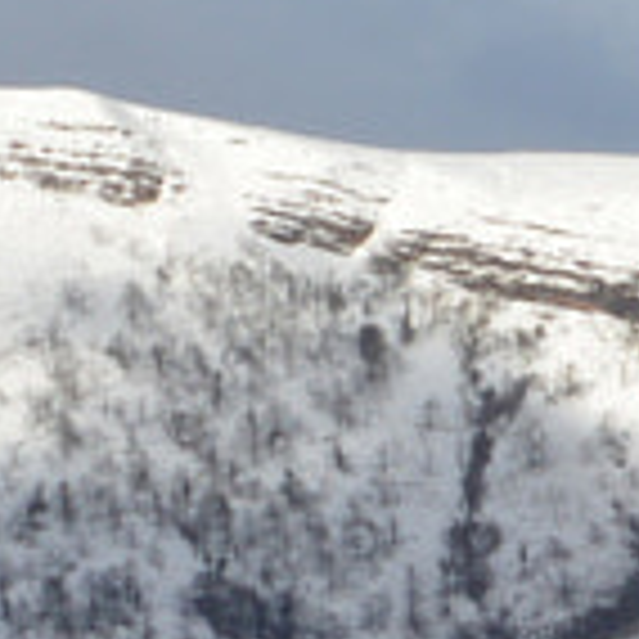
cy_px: 886
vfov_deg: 4.7
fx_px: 7811
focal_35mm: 374
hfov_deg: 4.7
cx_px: 666
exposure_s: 1/60
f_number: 25
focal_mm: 26
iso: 100
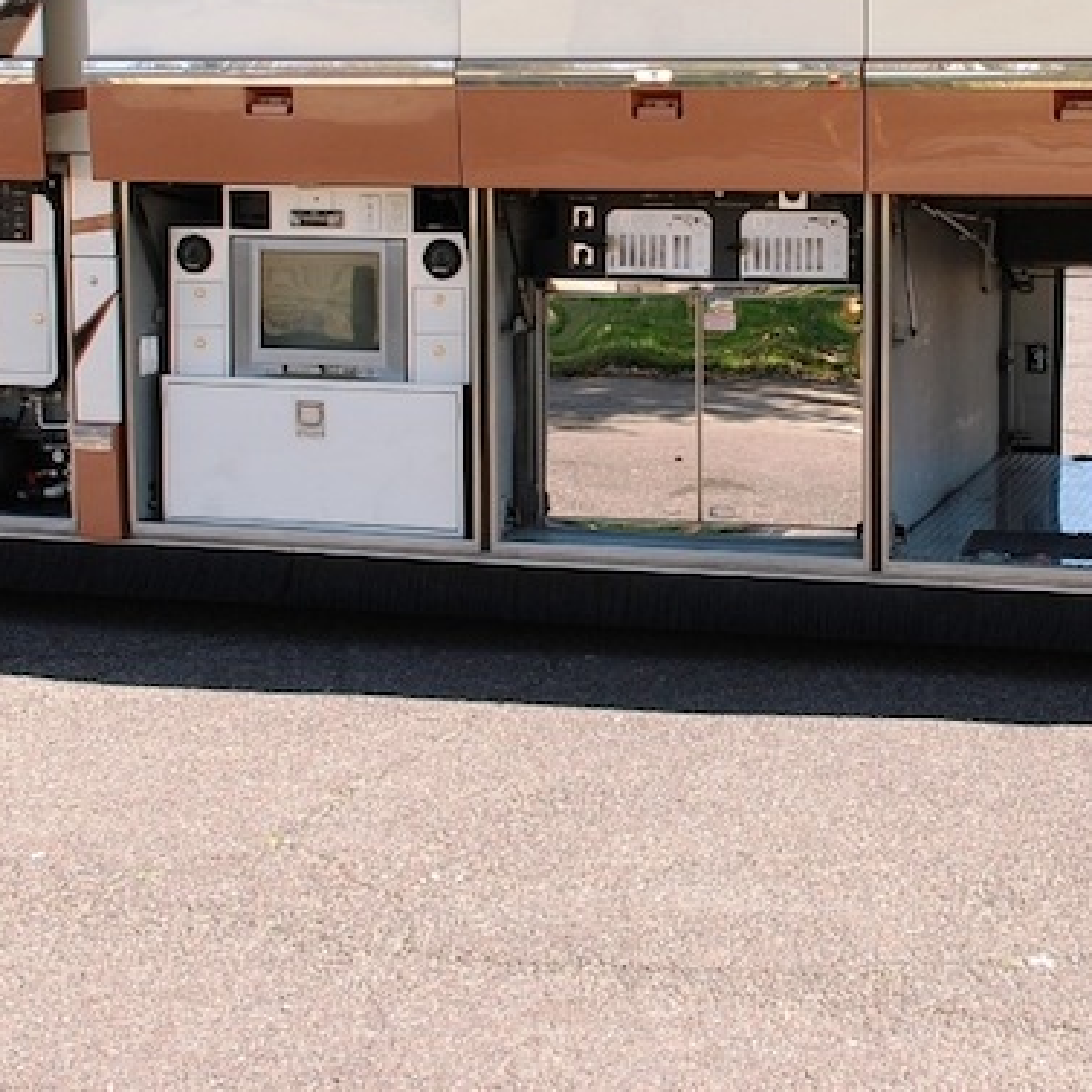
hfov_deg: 26.3
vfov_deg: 26.3
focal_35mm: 65
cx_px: 770
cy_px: 320
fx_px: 2320
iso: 100
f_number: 5.6
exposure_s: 1/125
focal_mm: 24
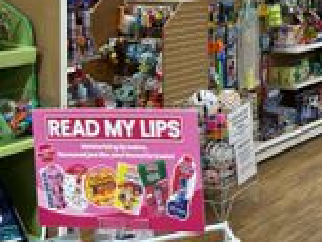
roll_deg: +0.6
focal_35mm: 68
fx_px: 633
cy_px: -51
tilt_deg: +2.1
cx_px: 351
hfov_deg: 26.4
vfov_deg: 20.2
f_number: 1.5
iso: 125
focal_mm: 5.7
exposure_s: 1/100
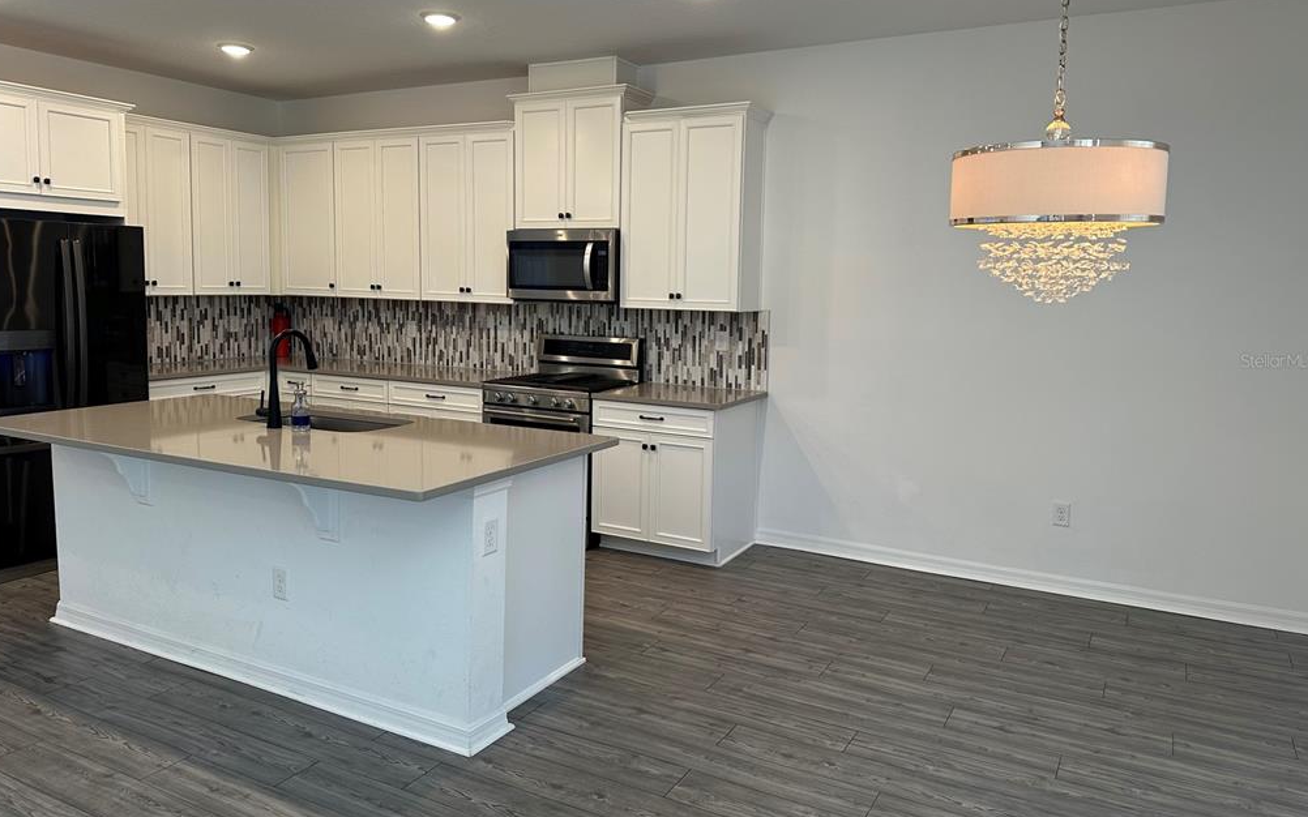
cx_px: 651
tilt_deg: -5.7
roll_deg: -1.6
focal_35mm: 26
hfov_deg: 70.4
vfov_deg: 47.5
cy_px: 360
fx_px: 927
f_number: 1.78
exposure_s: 1/120
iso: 125
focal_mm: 6.86
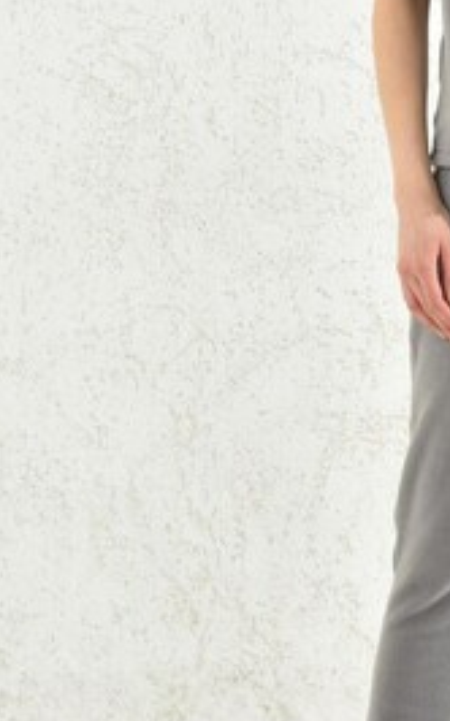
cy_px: 163
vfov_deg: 15.1
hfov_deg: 9.3
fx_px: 2711
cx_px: 586
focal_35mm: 138
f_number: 7.1
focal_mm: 48
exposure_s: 1/160
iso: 100
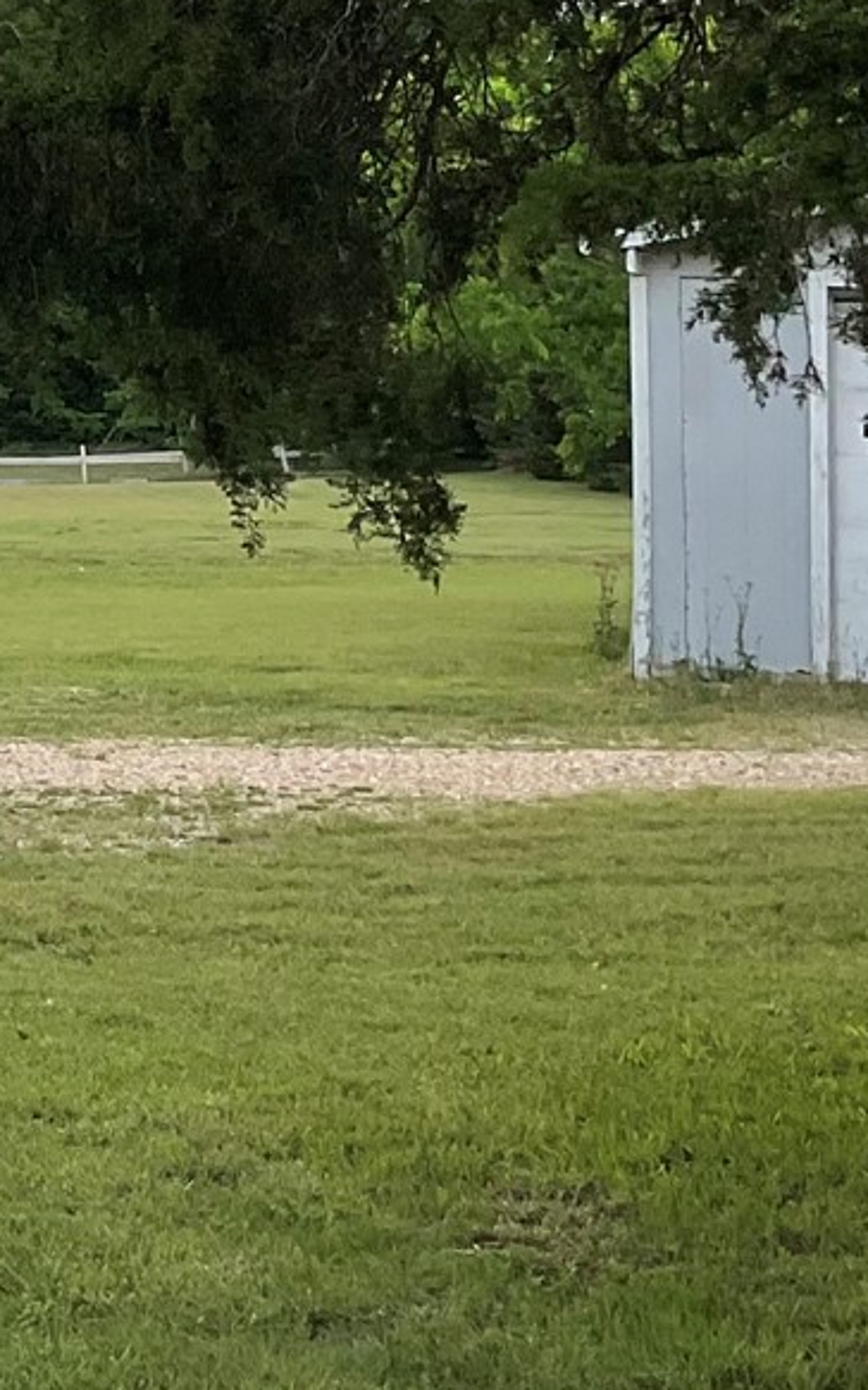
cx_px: -699
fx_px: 4091
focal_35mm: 108
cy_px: 122
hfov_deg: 11.3
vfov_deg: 18.9
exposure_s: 1/362
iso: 16
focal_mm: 3
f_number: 1.8
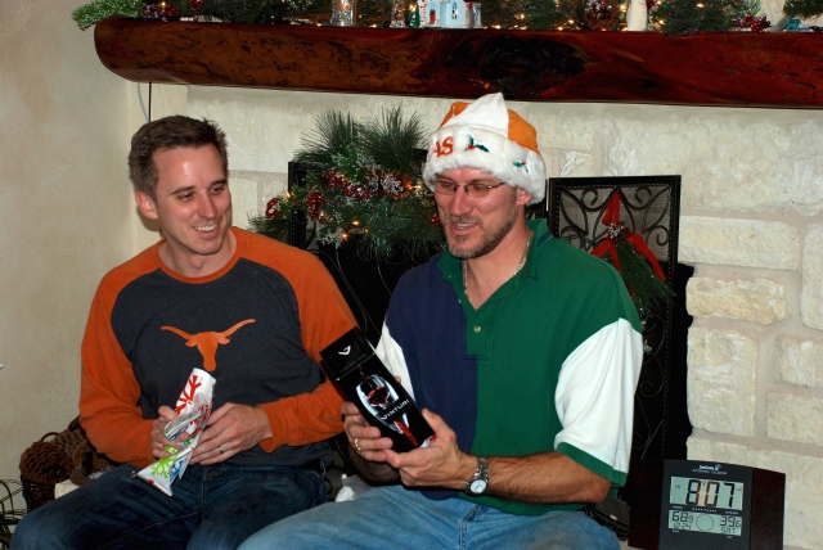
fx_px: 1716
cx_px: 412
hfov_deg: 27.0
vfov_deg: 18.2
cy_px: 275
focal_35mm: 75
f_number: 5
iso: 200
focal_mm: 50
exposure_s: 1/60
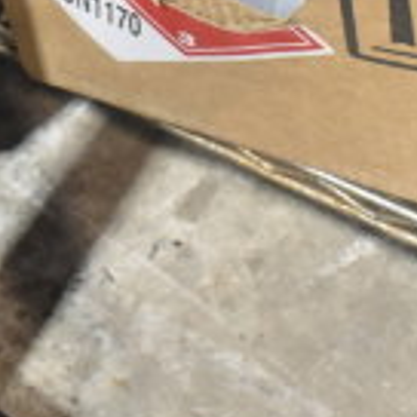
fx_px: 2331
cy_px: -247
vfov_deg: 9.9
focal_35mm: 171
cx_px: 242
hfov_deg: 10.2
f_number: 3.8
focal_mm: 20
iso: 720
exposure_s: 1/30
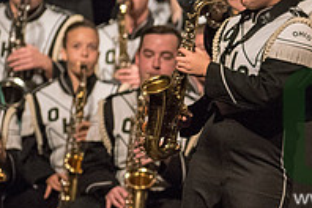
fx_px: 7600
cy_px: 143
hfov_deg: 2.3
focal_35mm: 877
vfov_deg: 1.6
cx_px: 402
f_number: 2.8
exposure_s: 1/500
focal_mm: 300
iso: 4000
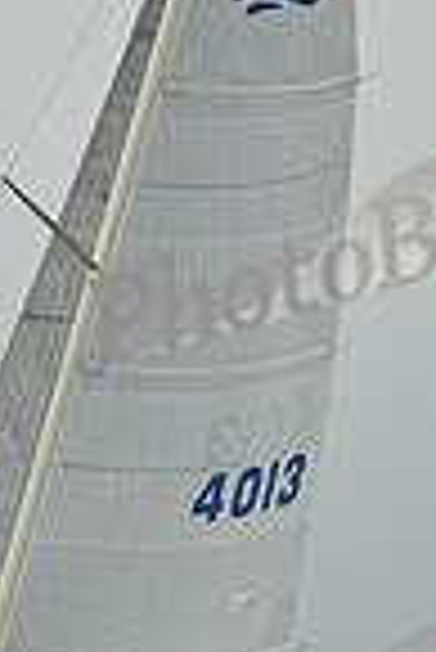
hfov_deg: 4.9
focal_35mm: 280
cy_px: 549
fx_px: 5074
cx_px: -142
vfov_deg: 7.3
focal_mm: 70
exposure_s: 1/1000
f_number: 11
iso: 320
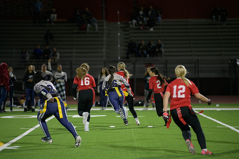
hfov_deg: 10.3
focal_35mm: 200
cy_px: 80
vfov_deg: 6.9
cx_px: 120
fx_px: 1328
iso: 3200
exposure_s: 1/640
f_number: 2.8
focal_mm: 200
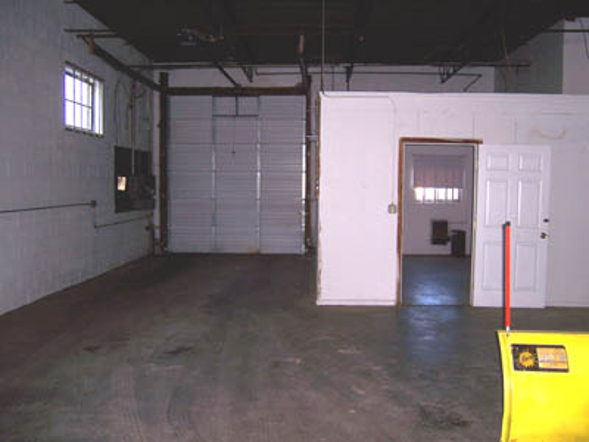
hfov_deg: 55.4
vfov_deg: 42.9
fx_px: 562
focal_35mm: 33
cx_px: 294
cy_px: 221
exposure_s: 1/60
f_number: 2.8
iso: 80
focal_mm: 5.5
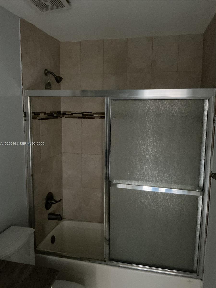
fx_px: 241
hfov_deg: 48.2
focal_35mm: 29
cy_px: 144
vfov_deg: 61.7
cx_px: 108
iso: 500
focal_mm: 3
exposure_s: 1/20
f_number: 1.8
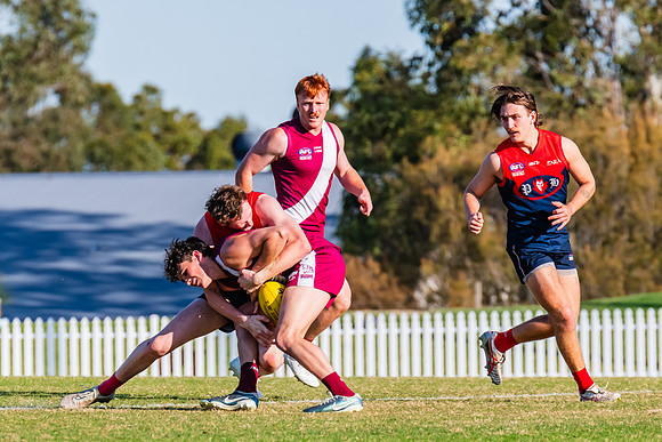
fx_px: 12939
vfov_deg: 2.0
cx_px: 199
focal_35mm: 703
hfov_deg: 2.9
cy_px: 276
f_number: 10
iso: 800
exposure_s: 1/1250
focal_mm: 420
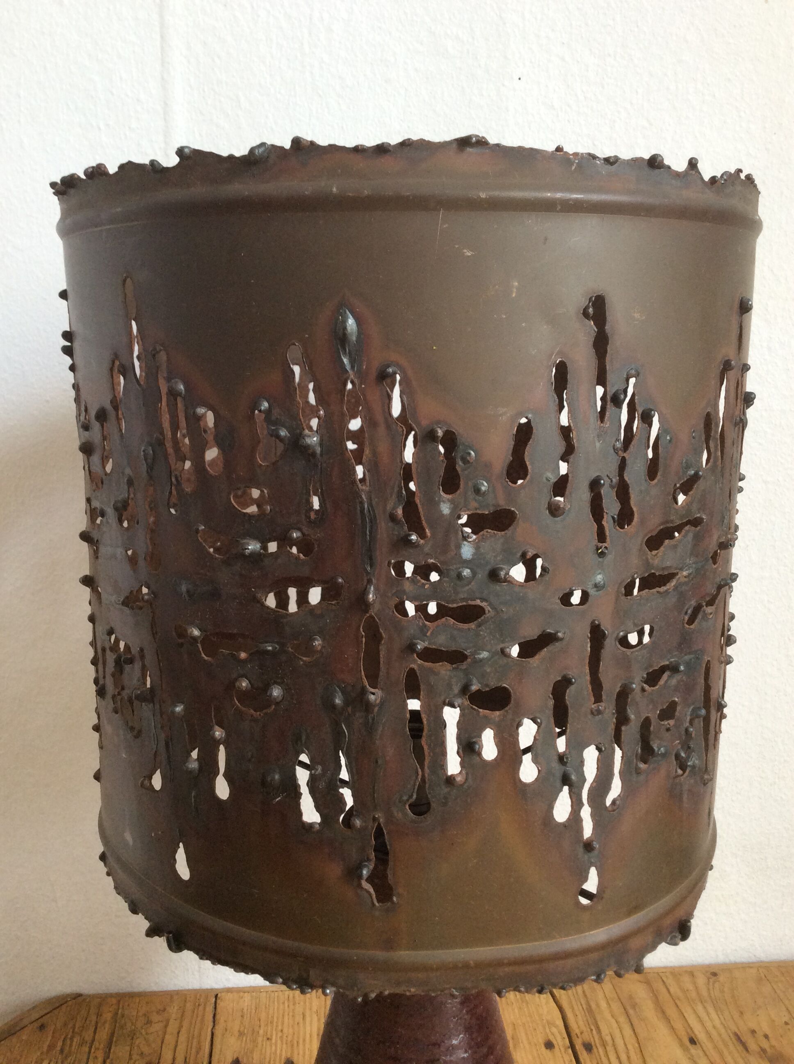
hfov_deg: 44.1
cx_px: 397
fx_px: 981
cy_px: 532
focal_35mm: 32
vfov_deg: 56.9
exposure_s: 1/25
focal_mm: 3.3
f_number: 2.4
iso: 80
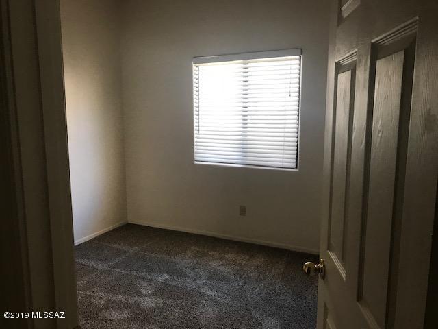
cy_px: 164
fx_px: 354
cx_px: 219
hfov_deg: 63.4
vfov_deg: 49.7
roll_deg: +0.6
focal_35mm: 28
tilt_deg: -7.7
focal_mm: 3.99
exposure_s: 1/30
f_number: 1.8
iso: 25
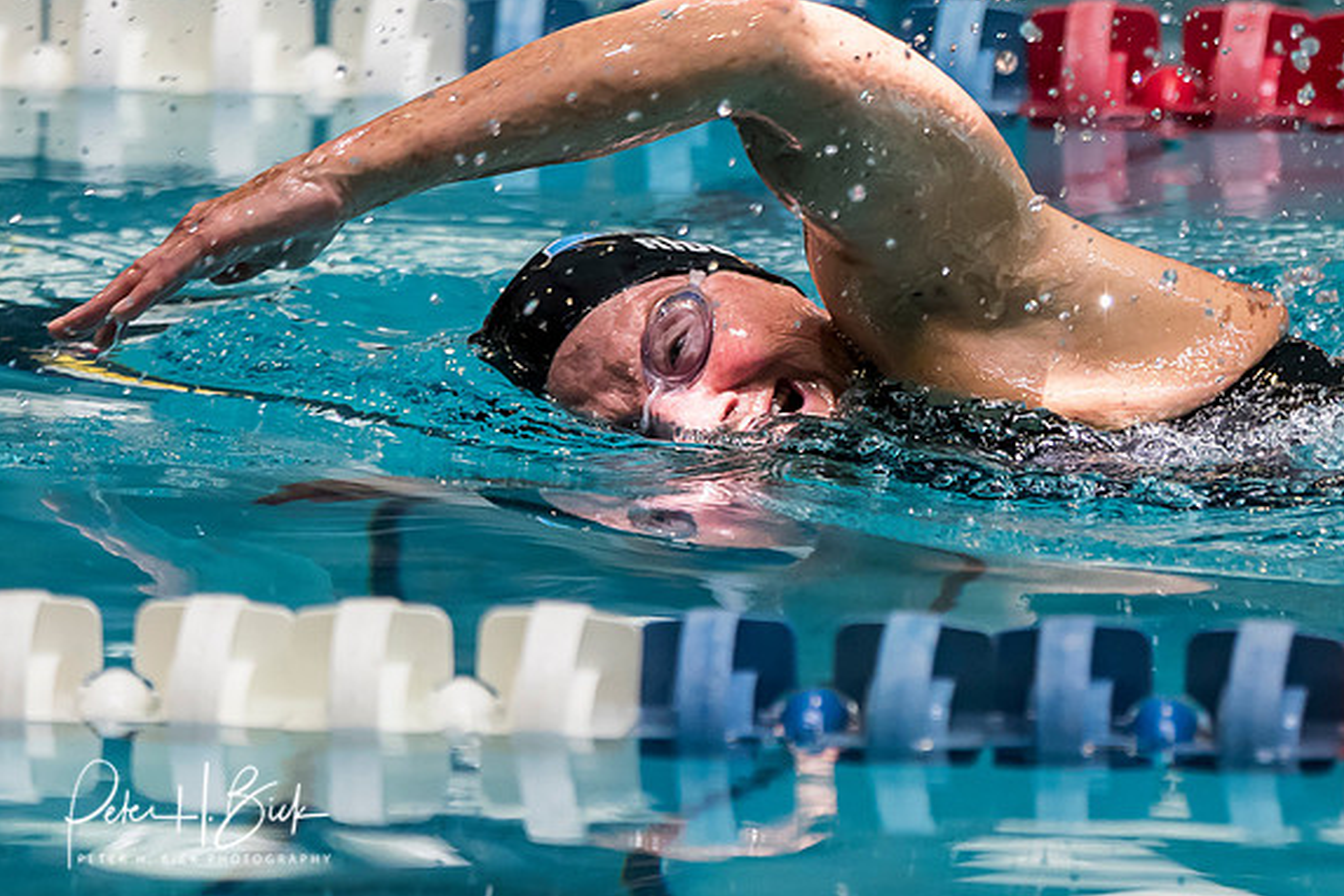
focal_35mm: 714
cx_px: 721
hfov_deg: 2.9
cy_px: 357
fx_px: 26654
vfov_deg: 1.9
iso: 1250
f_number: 2.8
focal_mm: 200
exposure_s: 1/1000
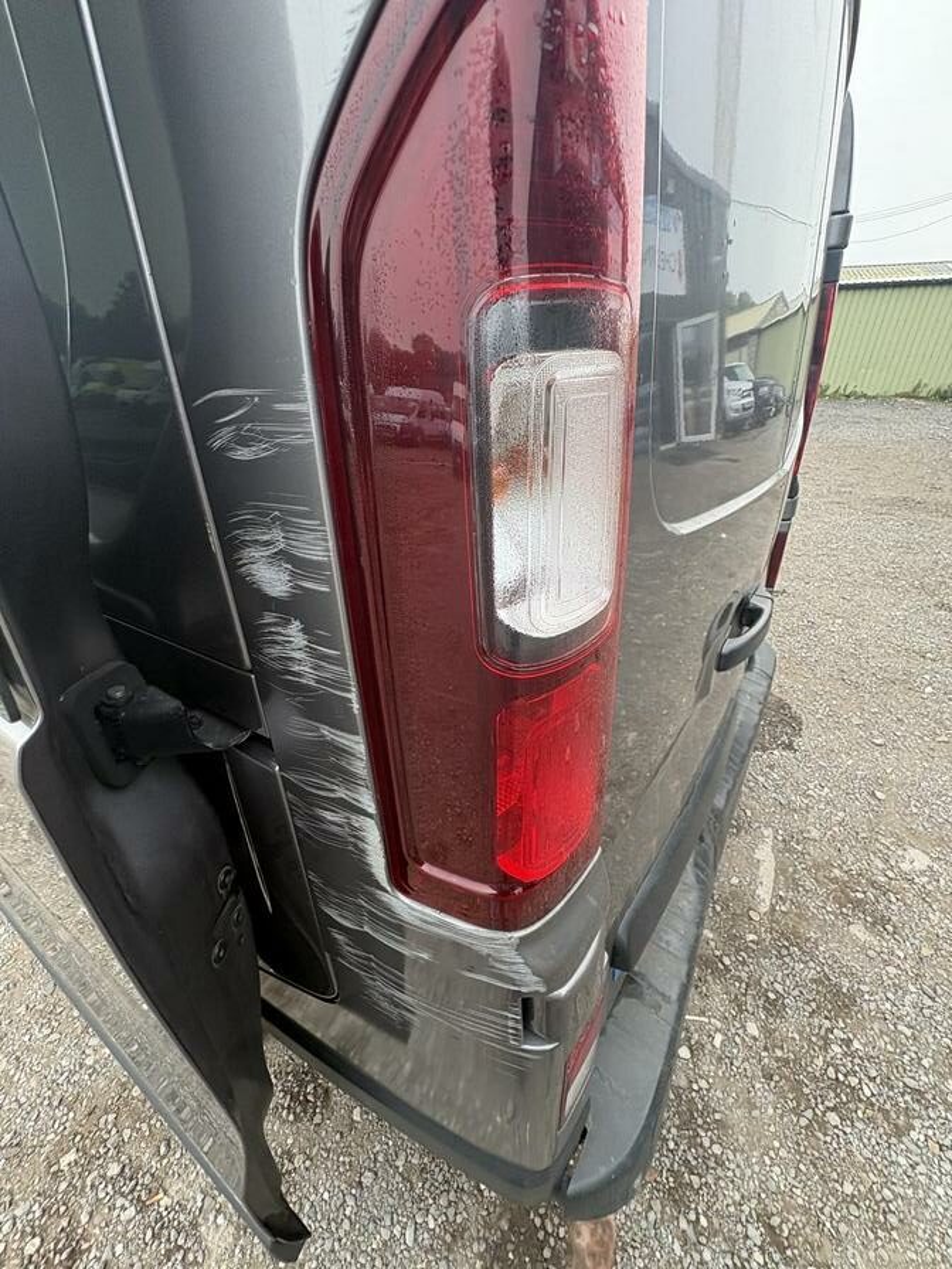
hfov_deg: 85.7
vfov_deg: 102.1
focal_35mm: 14
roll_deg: -1.1
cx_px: 476
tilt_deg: -29.1
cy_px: 634
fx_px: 513
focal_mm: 2.22
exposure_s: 1/114
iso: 80
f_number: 2.2
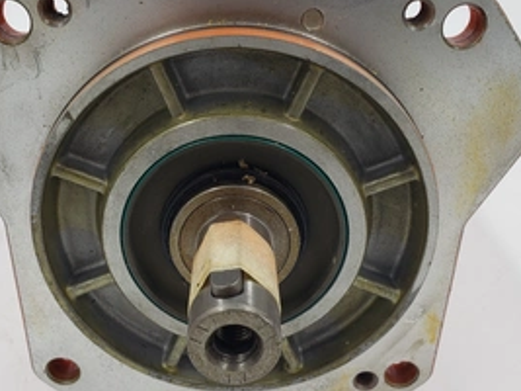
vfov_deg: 36.7
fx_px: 587
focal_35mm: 39
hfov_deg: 47.8
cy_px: 231
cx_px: 240
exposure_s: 1/145
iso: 50
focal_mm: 4.3
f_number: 2.4
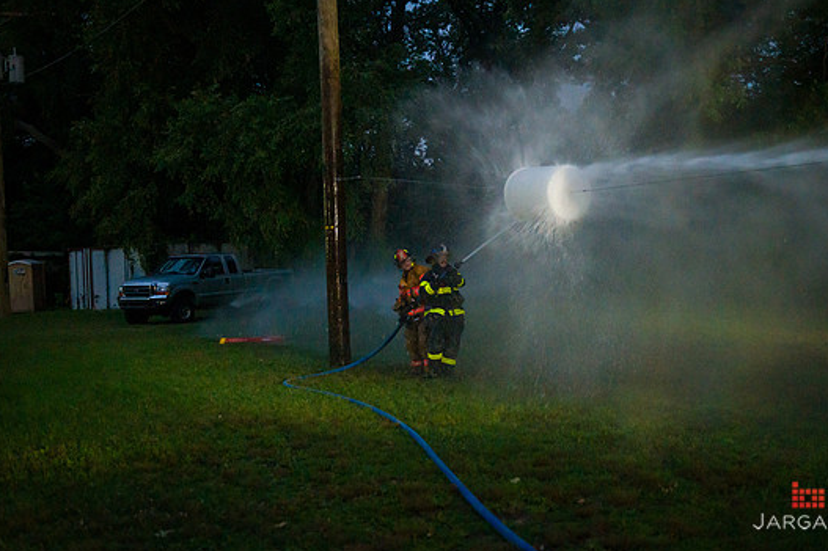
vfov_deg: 30.5
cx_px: 448
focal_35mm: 44
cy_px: 261
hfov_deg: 44.5
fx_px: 1012
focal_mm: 40
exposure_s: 1/200
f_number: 3.2
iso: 6400
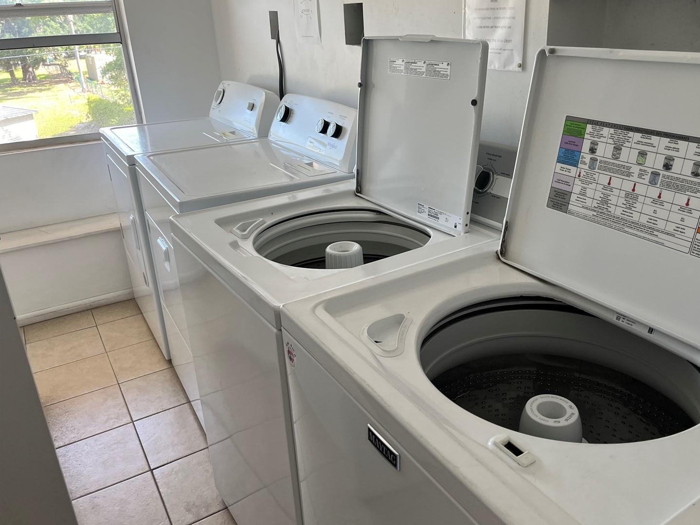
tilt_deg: -23.2
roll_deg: +3.4
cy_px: 244
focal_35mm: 29
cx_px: 390
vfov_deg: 48.2
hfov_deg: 61.5
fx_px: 587
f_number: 1.6
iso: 80
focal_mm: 5.1
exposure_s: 1/122
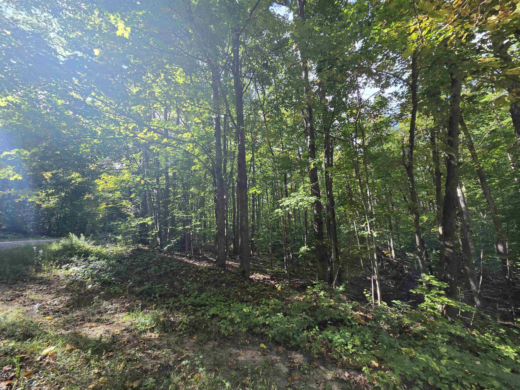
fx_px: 195
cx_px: 260
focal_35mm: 13
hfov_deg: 106.2
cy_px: 195
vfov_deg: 89.9
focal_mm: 2.2
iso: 100
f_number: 2.2
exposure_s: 1/750
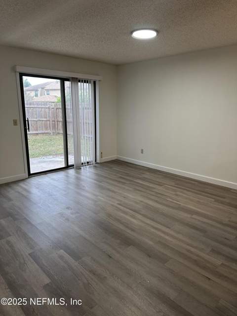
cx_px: 118
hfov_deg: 56.8
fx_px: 219
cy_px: 158
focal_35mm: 24
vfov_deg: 71.6
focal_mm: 6.86
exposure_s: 1/121
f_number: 1.78
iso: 200
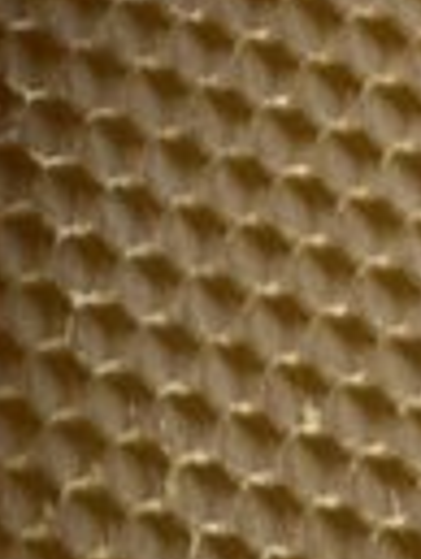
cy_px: -1036
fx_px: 3092
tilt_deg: -75.9
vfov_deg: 8.8
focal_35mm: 191
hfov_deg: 7.6
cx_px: -256
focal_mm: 6.76
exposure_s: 1/207
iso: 64
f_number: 1.78
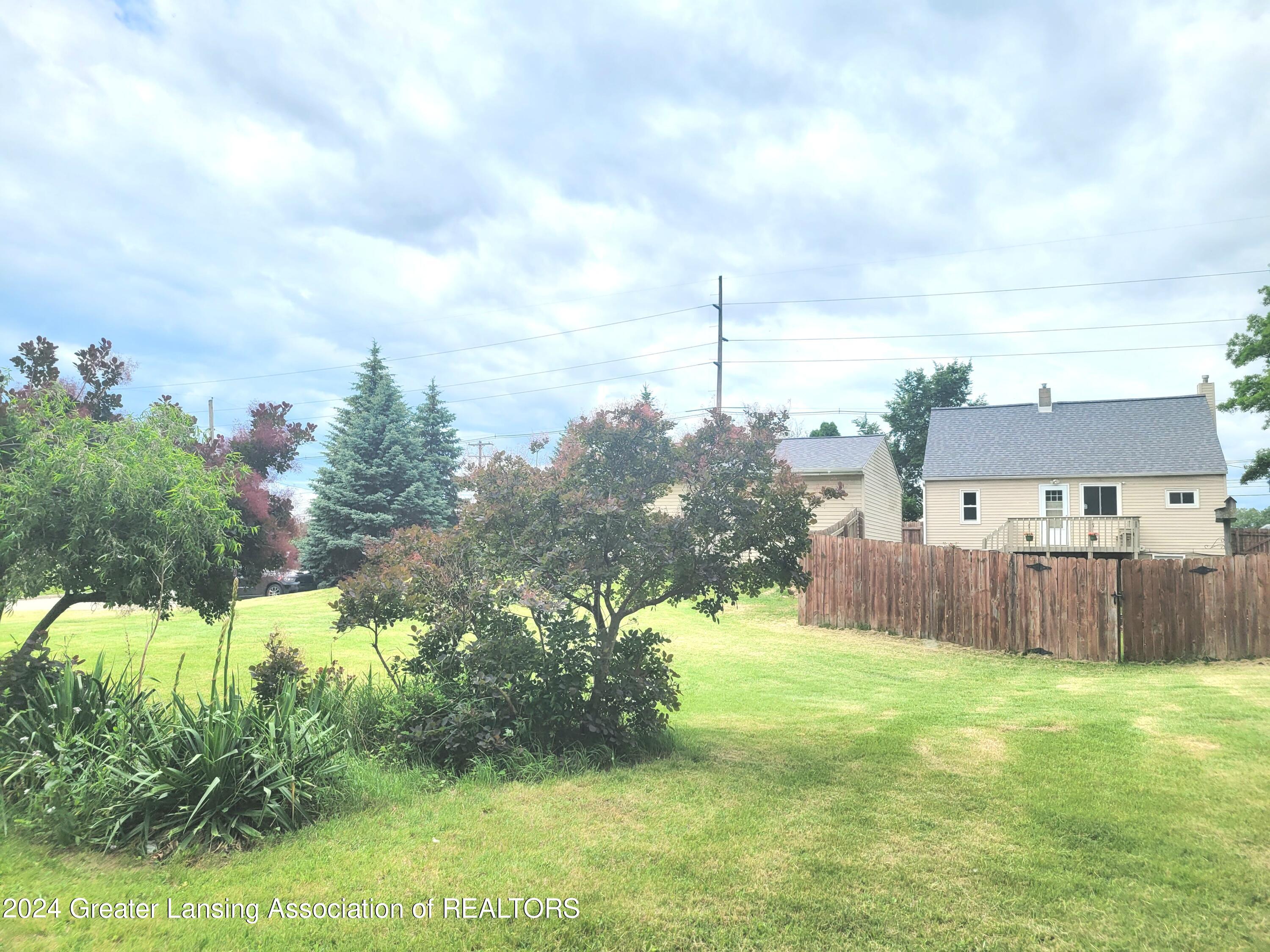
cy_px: 476
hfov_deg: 67.3
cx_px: 635
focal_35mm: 26
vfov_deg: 53.1
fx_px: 954
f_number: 1.8
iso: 40
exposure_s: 1/2500
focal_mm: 5.4
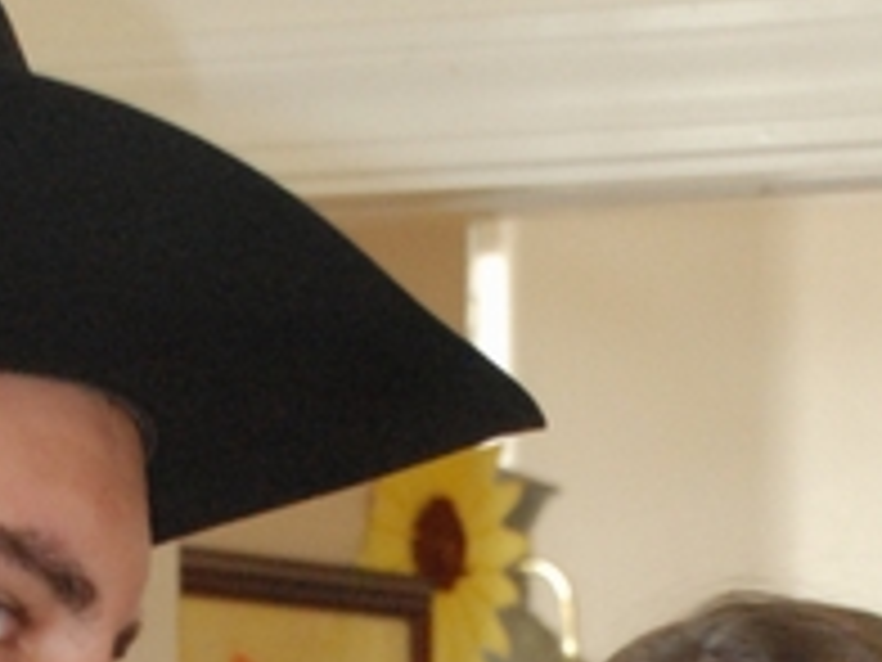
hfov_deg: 8.1
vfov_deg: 5.9
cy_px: 1513
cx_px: 423
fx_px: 6192
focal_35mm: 243
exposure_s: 1/60
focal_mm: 44
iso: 1600
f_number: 5.6
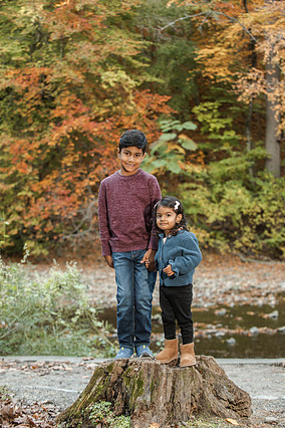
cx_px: 149
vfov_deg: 27.3
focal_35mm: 74
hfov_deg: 18.4
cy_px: 218
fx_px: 879
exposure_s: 1/125
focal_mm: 70
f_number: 4
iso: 640
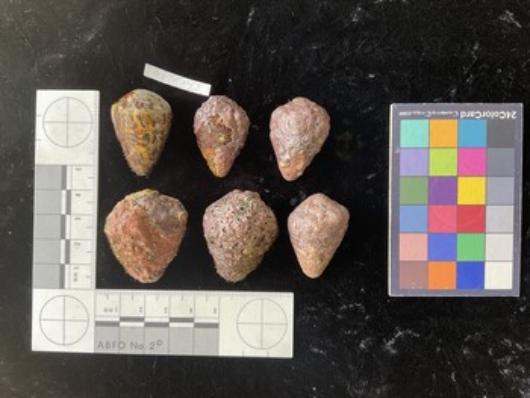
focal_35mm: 29
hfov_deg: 61.6
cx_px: 265
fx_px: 444
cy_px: 199
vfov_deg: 48.3
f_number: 1.8
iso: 64
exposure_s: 1/120
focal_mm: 3
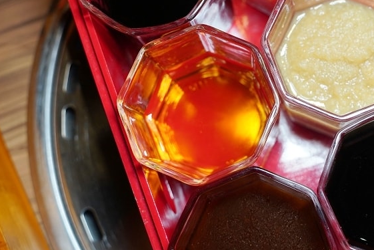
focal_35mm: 62
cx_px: 308
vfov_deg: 21.8
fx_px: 644
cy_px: 69
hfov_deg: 31.4
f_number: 4
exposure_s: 1/60
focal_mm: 29
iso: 400
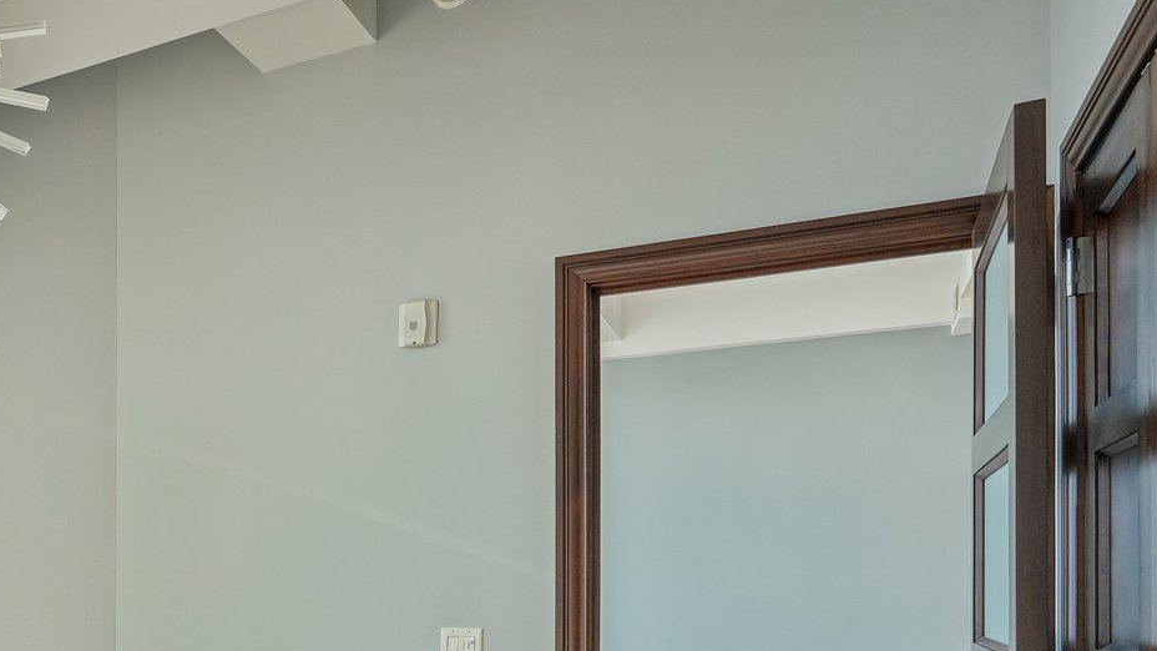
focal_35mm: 37
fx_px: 1135
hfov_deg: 47.6
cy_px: 579
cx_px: 84
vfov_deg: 30.6
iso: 100
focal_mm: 16
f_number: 8
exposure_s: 1/40
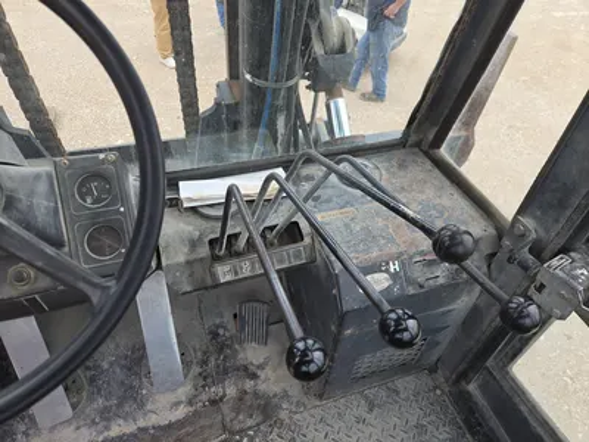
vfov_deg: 58.9
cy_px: 221
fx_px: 391
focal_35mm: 23
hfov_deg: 73.9
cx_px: 294
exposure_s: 1/269
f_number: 1.8
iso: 25
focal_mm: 5.4
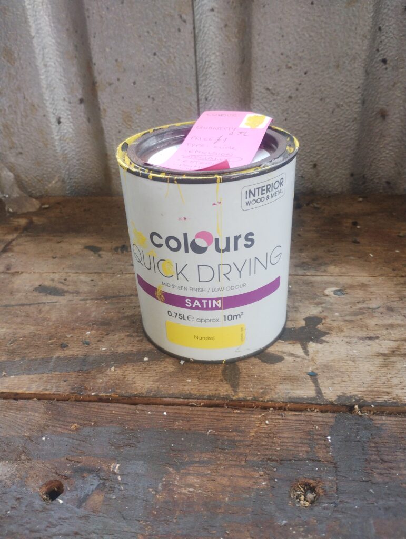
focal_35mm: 28
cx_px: 203
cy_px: 270
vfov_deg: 63.4
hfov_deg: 49.9
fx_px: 437
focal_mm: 4.27
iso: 831
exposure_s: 1/50
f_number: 1.8
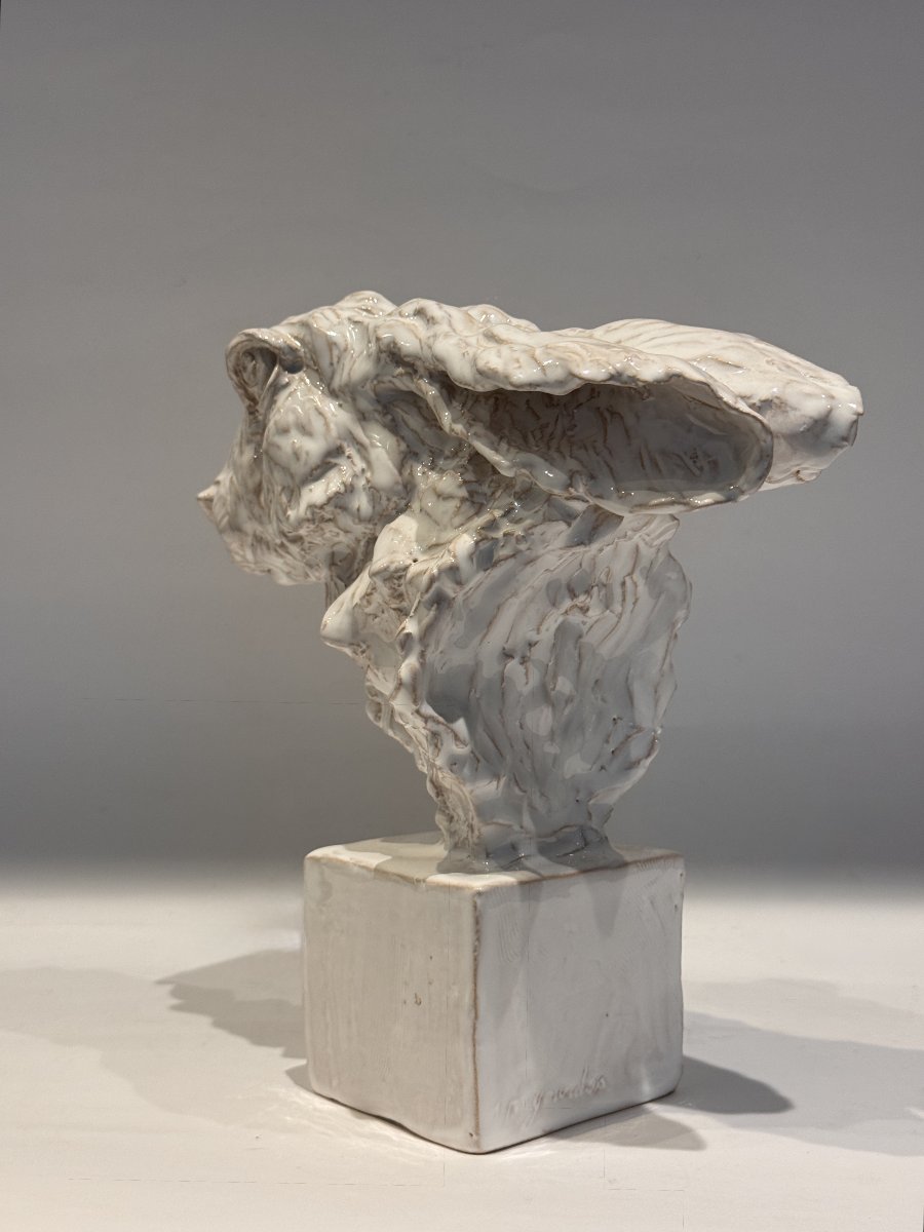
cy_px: 616
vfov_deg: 39.7
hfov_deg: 30.3
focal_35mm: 48
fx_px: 1708
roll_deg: +1.4
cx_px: 462
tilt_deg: -3.2
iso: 80
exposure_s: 1/50
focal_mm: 6.76
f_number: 1.78
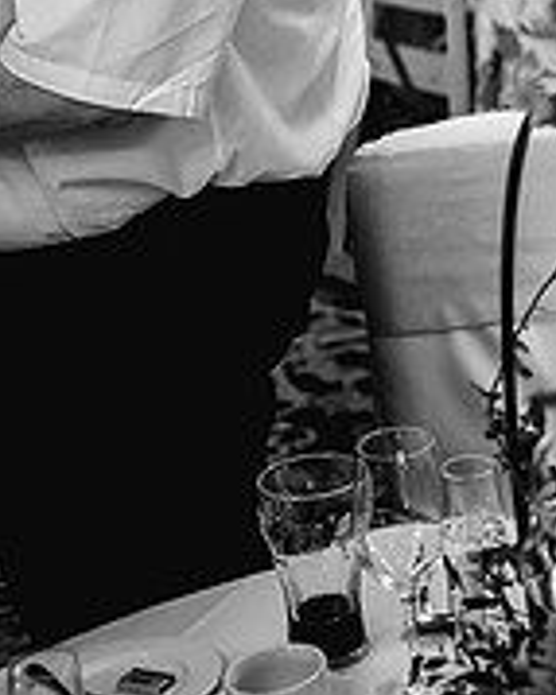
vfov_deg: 17.3
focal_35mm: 109
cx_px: 1089
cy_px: 14
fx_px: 2244
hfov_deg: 12.5
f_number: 2
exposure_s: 1/500
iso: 4000
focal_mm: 35
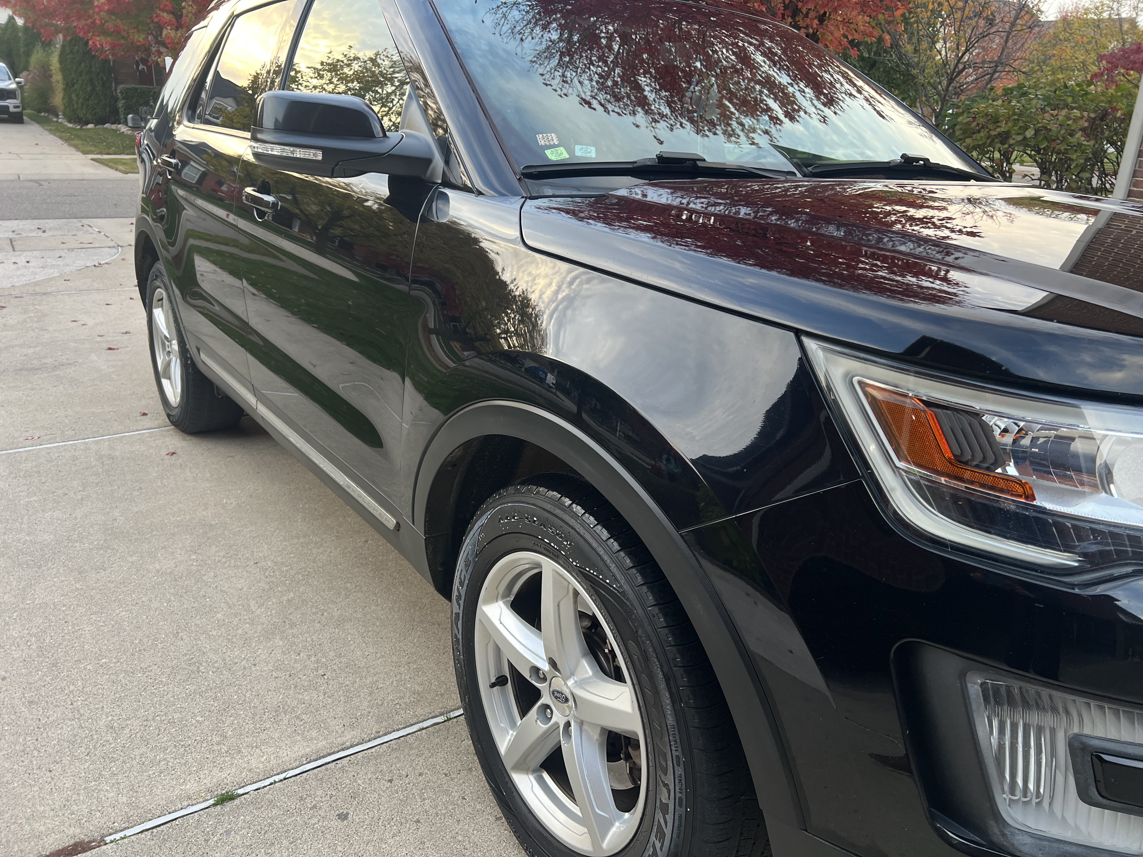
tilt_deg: -21.0
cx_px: 572
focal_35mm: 26
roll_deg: -2.8
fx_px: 859
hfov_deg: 67.3
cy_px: 428
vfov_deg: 53.1
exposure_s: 1/113
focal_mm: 5.7
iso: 125
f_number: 1.5
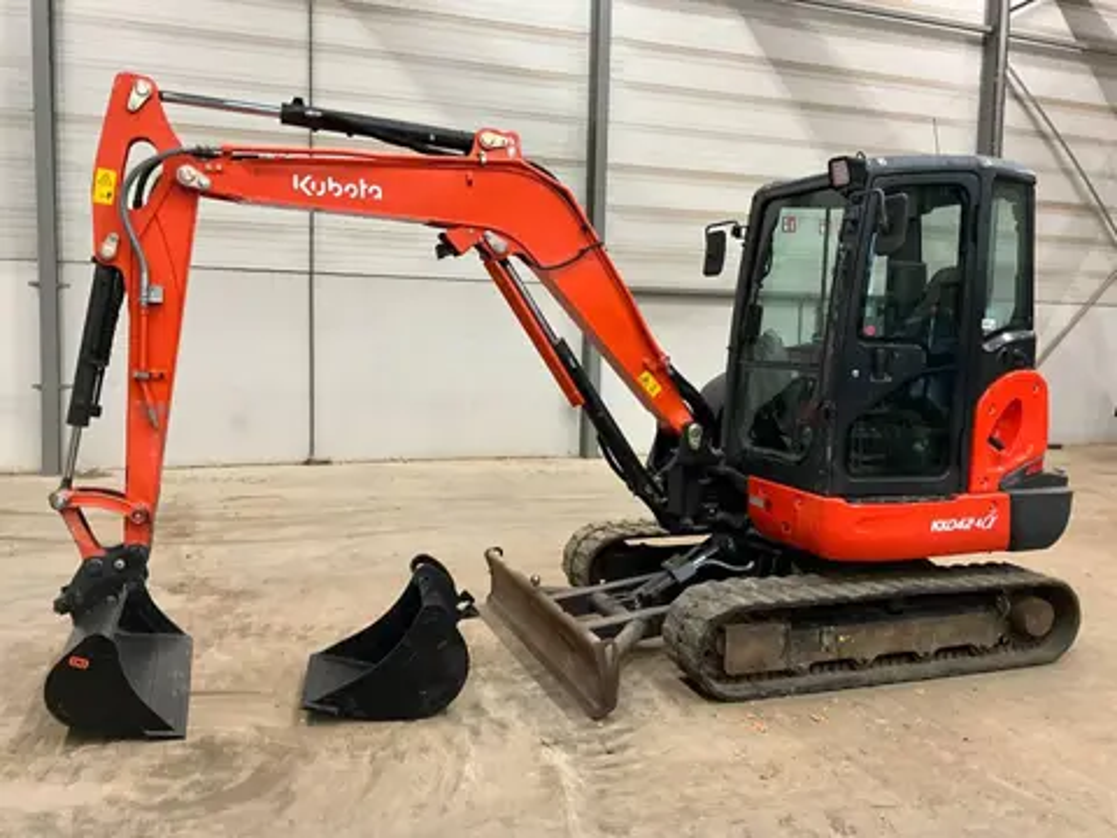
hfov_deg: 61.7
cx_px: 558
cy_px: 419
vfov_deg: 48.2
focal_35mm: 29
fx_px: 936
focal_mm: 3
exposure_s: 1/60
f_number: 1.8
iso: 250
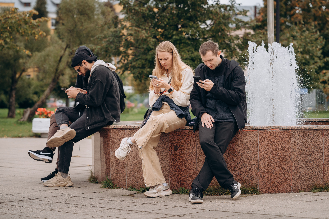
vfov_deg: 12.6
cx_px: 169
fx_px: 989
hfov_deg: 18.9
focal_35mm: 108
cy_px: 106
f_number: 4
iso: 400
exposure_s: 1/800
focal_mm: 102
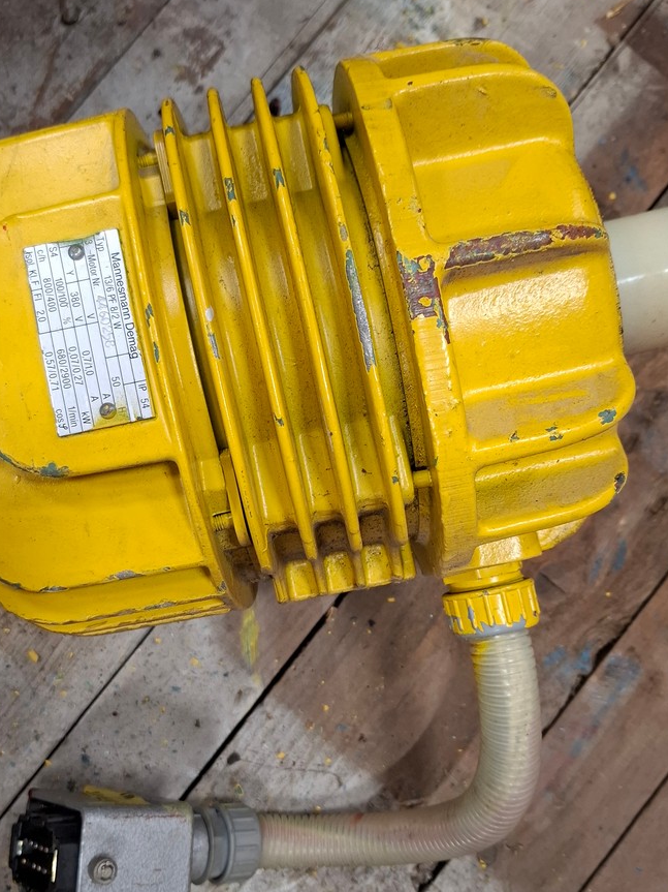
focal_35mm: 32
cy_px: 479
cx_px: 319
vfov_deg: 56.8
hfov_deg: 44.1
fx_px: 824
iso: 320
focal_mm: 5.54
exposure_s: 1/33
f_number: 1.8
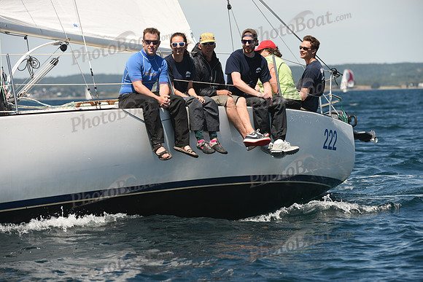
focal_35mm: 200
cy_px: 141
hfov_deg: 10.3
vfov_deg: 6.9
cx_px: 212
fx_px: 2350
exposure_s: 1/1000
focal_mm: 200
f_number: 5.6
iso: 250
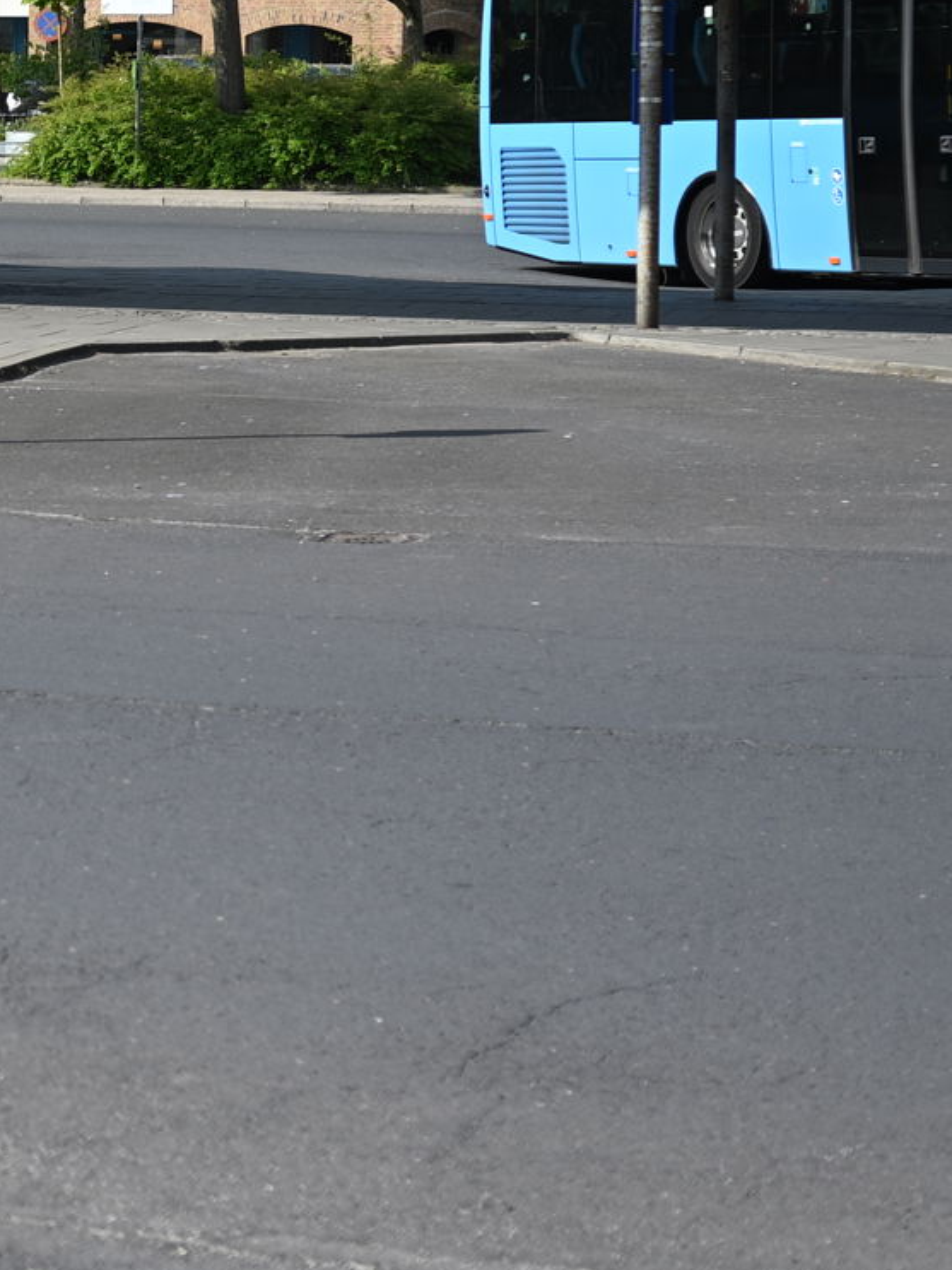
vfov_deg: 16.8
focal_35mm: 116
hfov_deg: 12.0
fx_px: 4255
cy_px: 142
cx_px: -634
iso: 100
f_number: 2.5
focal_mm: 35
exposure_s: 1/2000
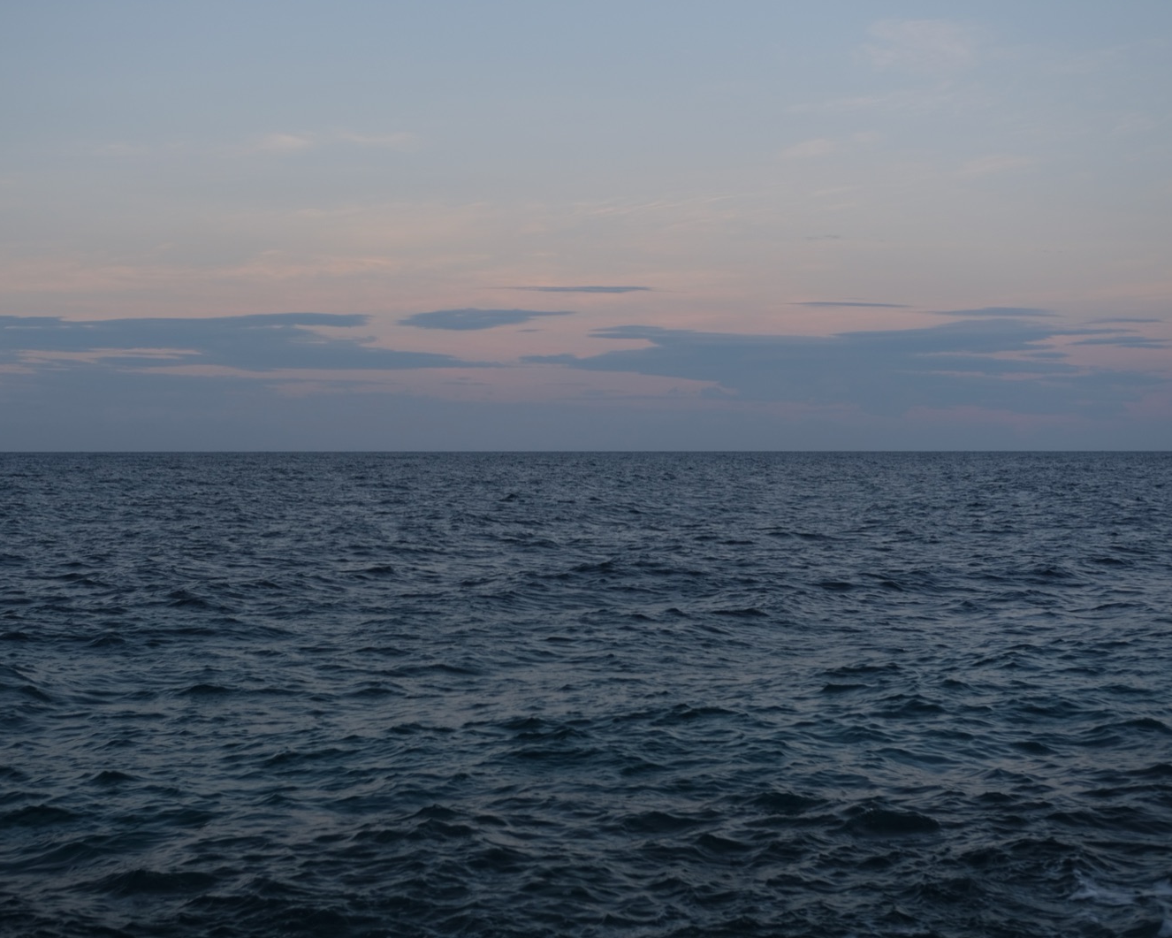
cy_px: 468
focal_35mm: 60
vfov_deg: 25.4
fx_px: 2081
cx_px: 518
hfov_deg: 31.4
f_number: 3.6
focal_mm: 35
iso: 160
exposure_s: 1/200
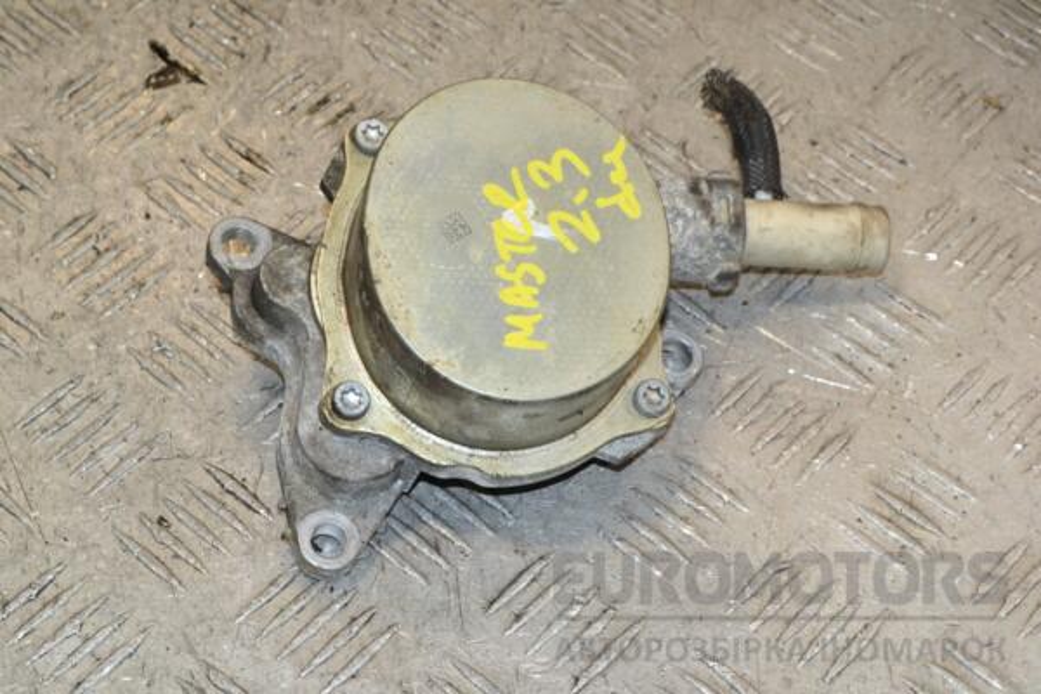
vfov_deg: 16.6
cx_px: 520
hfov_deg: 24.6
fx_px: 2385
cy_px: 347
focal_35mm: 82
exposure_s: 1/200
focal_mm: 55
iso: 1600
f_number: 16
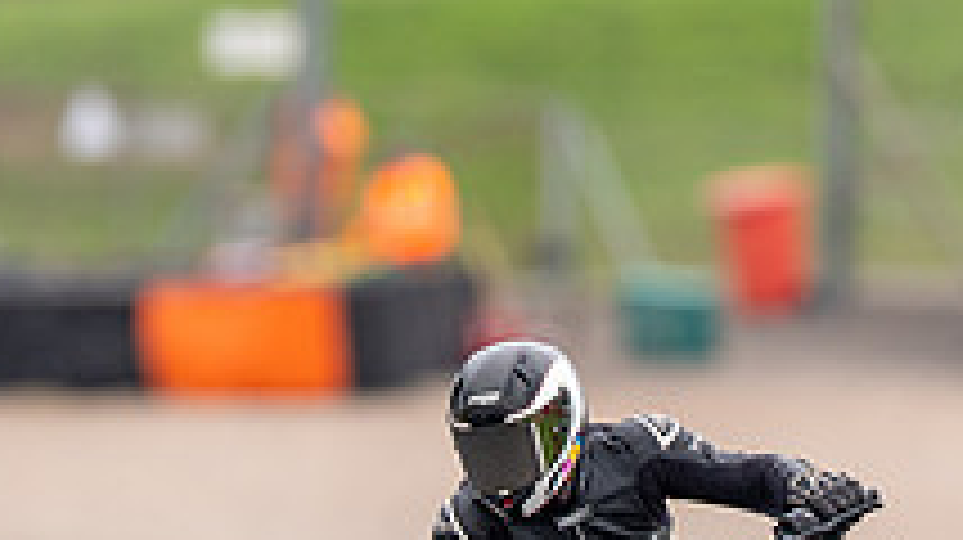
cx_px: 635
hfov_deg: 1.1
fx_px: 52435
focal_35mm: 2055
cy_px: 221
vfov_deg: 0.6
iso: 160
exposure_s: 1/500
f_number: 4.5
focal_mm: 600
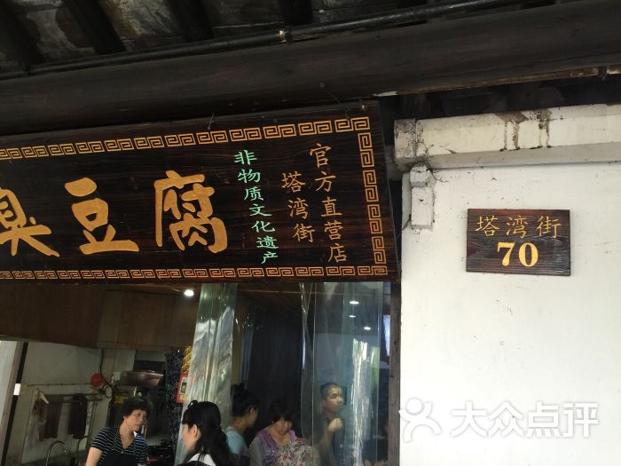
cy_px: 233
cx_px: 310
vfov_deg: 48.2
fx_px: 520
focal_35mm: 29
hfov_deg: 61.7
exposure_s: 1/15
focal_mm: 4.15
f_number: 2.2
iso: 40
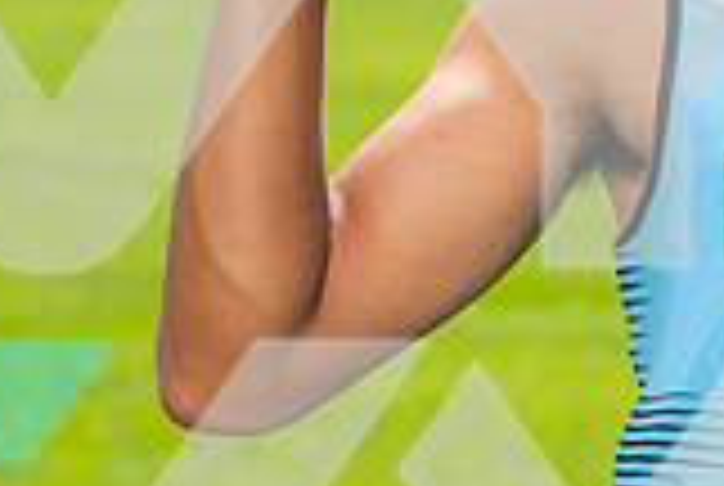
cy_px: 34
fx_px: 5077
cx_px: 805
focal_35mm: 252
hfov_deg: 8.1
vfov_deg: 5.5
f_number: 4
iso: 250
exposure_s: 1/1600
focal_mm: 70
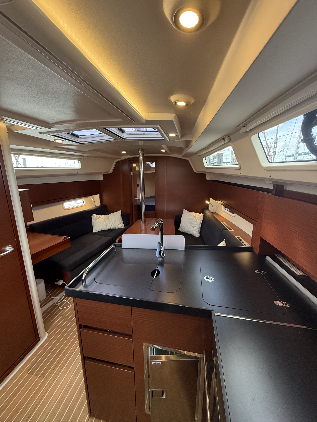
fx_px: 171
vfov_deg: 102.1
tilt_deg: -10.8
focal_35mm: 14
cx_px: 158
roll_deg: +0.5
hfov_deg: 85.7
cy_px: 211
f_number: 2.2
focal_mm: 2.22
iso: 250
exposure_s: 1/113
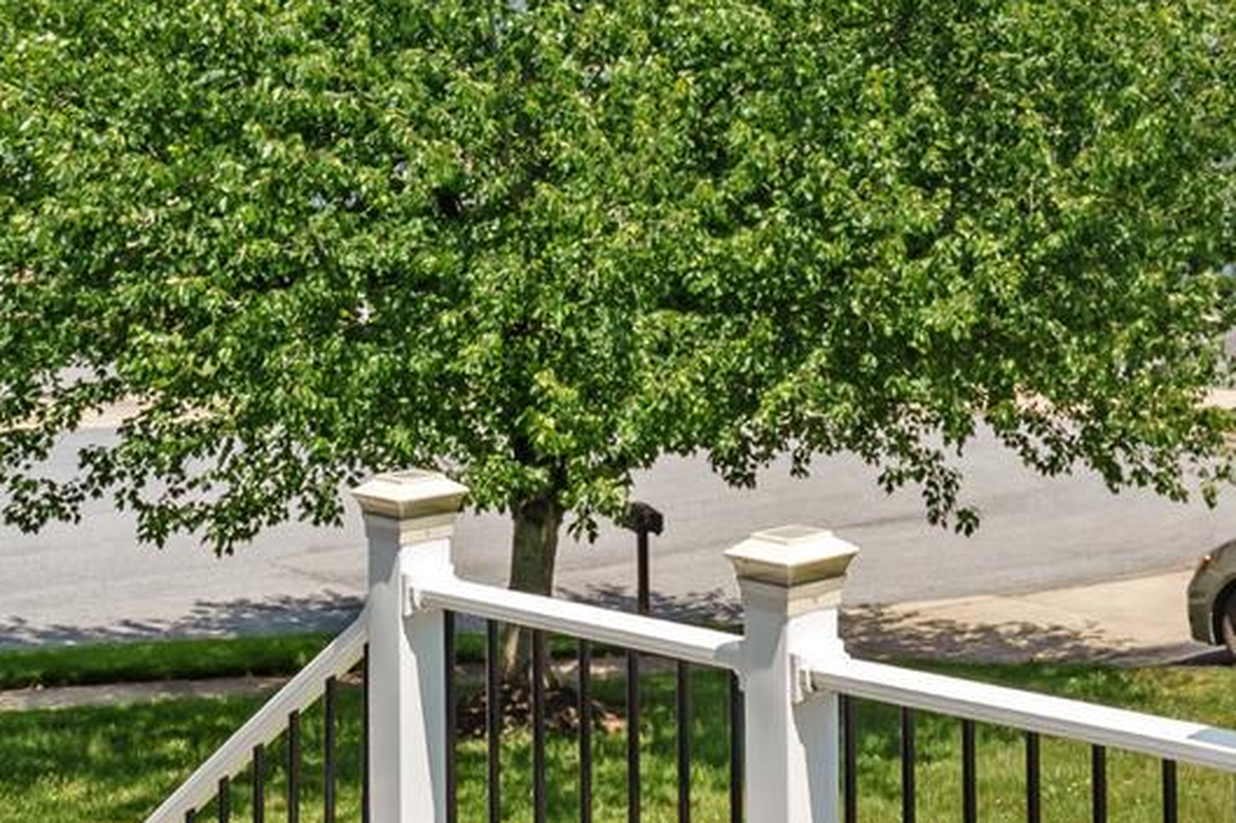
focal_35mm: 62
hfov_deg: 30.9
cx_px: 1124
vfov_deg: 21.9
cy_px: 468
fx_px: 2127
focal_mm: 16
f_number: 7.1
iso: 200
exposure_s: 1/800
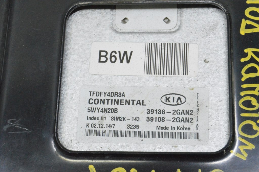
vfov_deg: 16.5
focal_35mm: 82
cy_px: 86
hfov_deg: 24.6
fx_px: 593
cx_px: 130
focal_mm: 55
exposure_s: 1/20
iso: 6400
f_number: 20
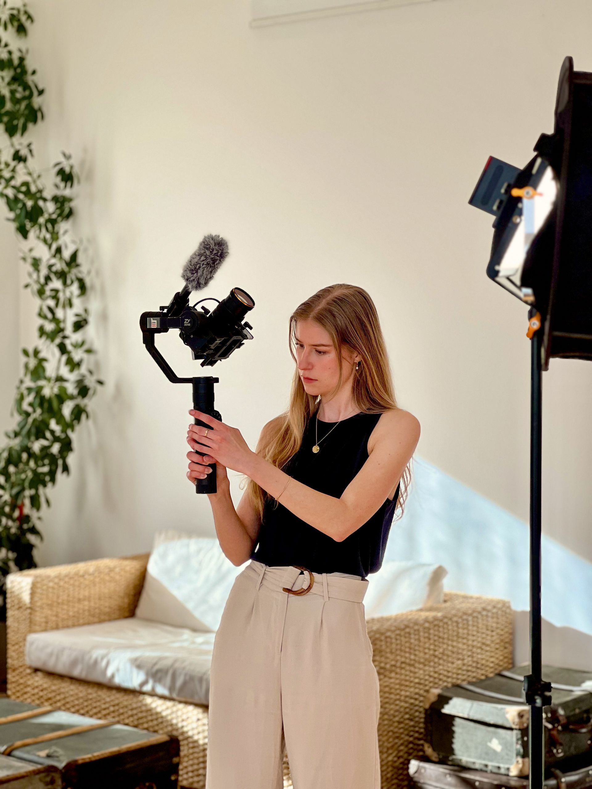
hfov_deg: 19.1
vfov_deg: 25.3
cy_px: 394
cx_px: 296
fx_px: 1756
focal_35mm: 77
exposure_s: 1/100
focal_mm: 9
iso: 32
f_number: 2.8
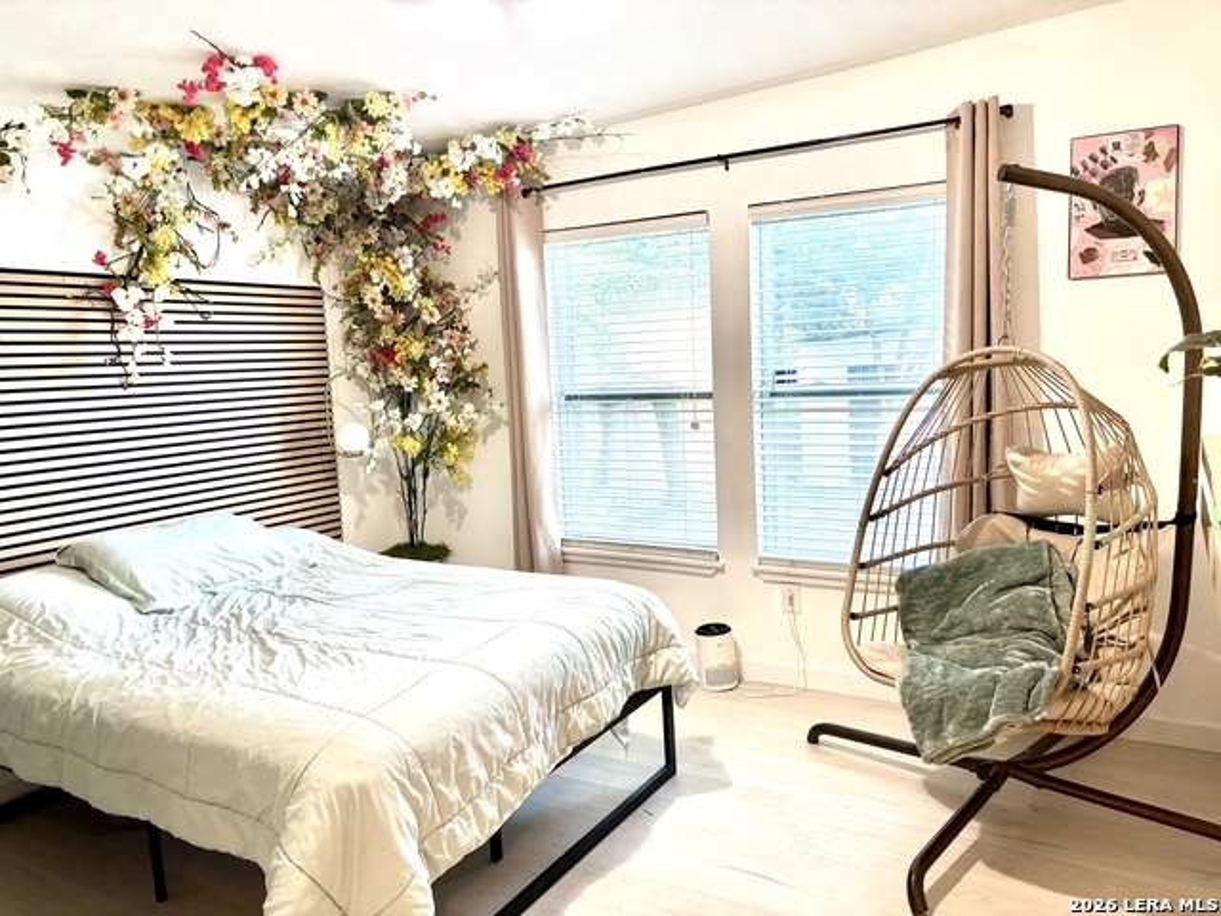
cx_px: 610
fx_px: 917
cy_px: 458
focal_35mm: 26
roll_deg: +2.4
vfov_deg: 53.1
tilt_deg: -6.7
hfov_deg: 67.3
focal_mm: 5.96
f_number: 1.6
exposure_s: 1/60
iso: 160
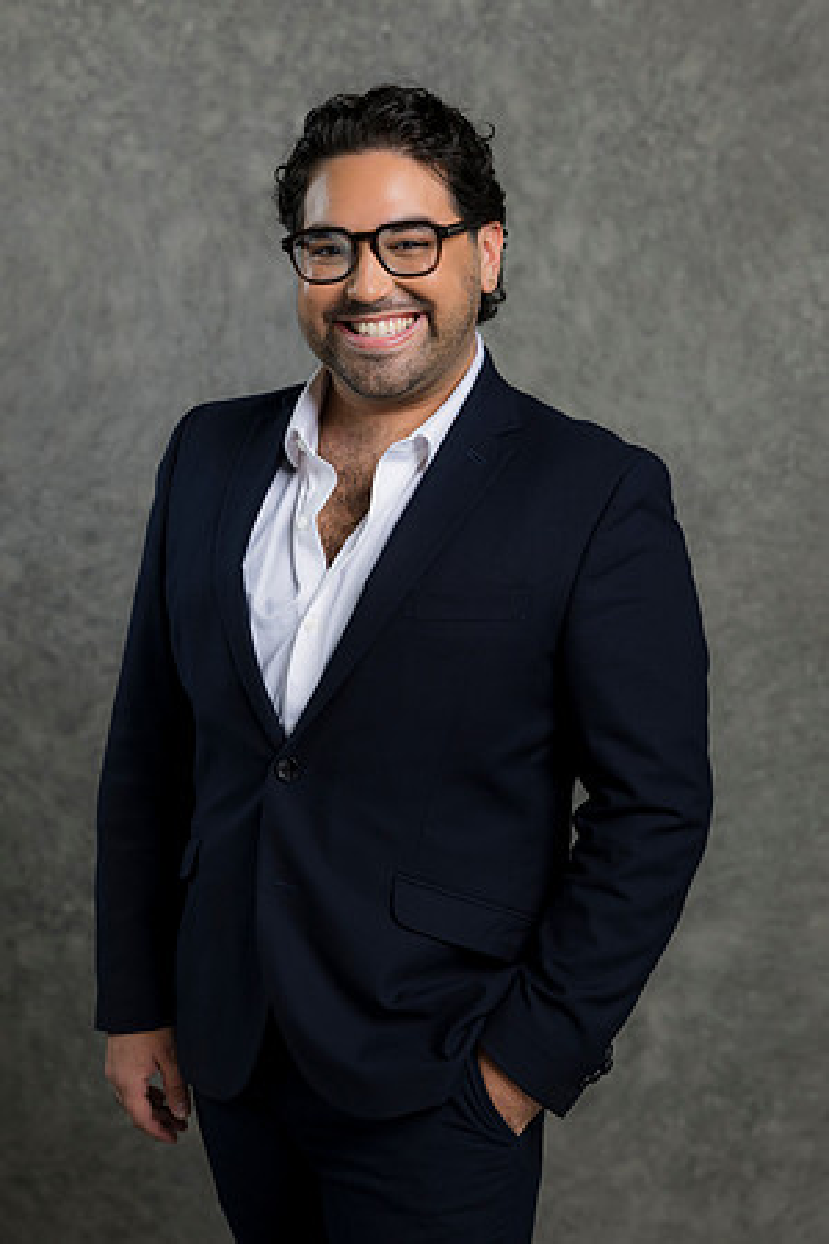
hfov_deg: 16.1
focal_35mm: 85
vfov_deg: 23.9
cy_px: 622
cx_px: 414
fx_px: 2936
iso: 125
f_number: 5
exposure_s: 1/200
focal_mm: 85
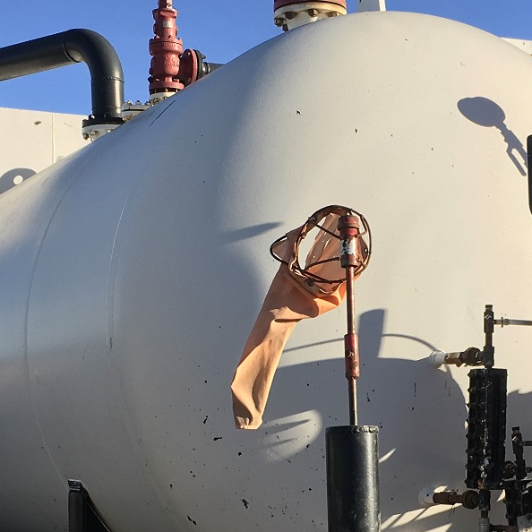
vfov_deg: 19.6
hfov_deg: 19.9
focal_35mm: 87
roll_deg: -0.1
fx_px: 1513
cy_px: 460
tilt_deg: -0.1
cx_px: 356
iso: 25
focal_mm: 4.15
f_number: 2.2
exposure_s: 1/1374
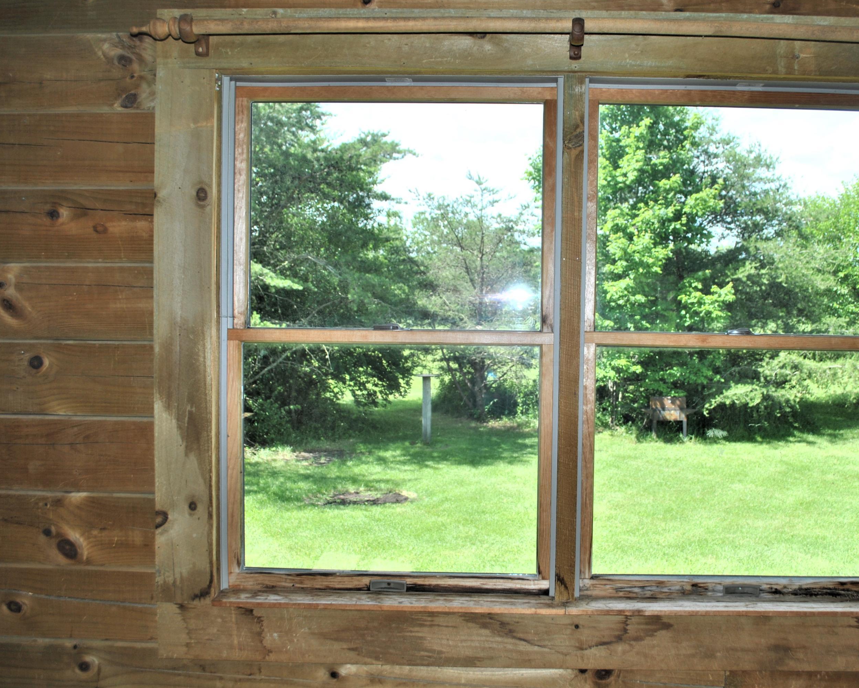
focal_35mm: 34
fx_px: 864
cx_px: 500
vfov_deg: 43.4
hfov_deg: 52.6
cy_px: 345
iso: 100
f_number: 5.6
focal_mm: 20
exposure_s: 1/200
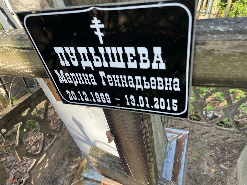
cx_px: 124
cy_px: 92
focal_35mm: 26
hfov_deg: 67.3
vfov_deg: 53.1
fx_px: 186
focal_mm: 4.2
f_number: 1.6
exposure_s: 1/121
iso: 100
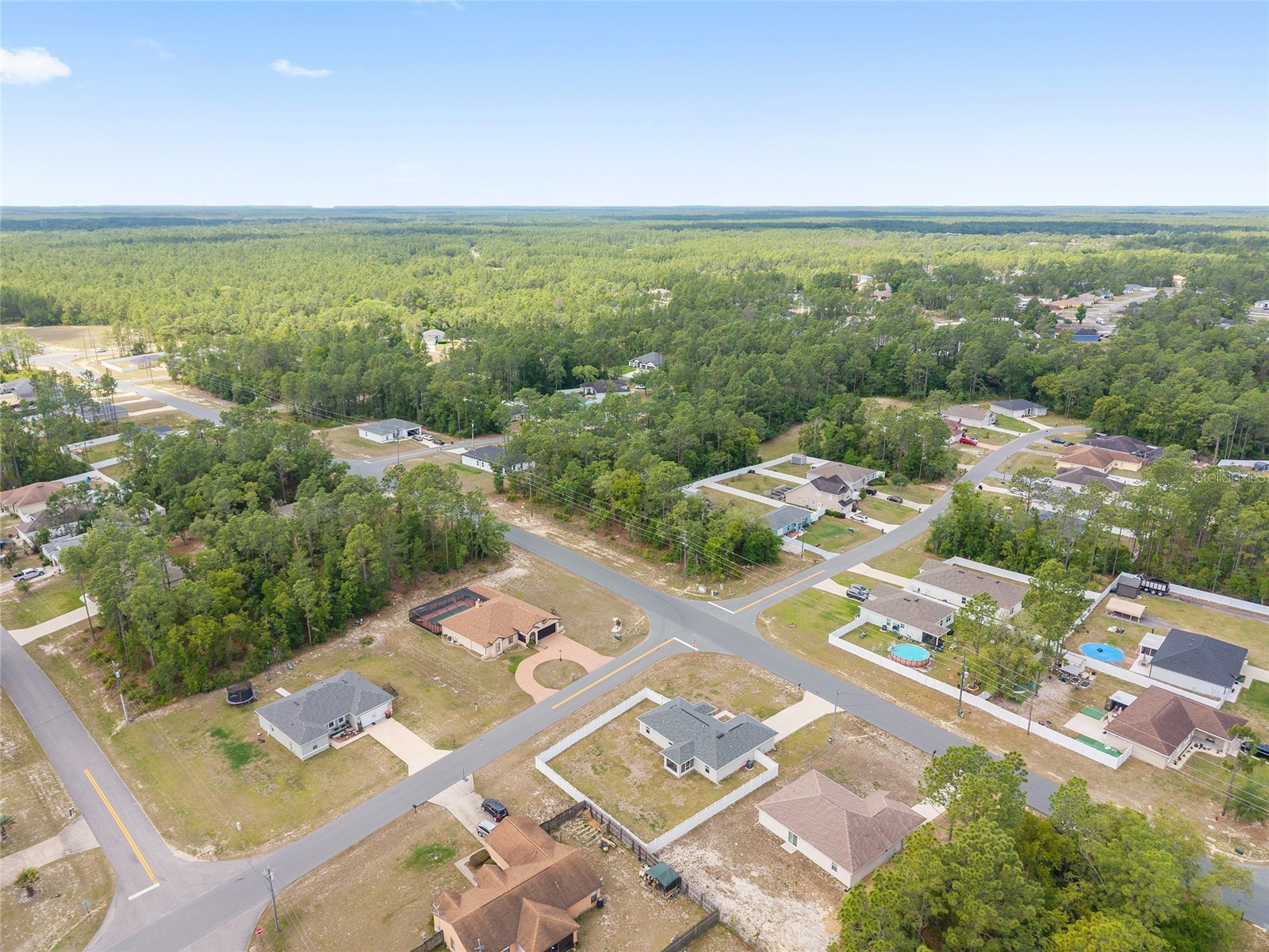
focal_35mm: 24
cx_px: 634
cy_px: 476
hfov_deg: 71.6
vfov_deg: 56.8
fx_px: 880
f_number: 1.8
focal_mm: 8.67
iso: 260
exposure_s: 1/3200
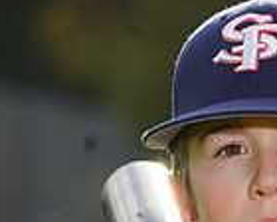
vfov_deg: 1.6
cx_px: 278
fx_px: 7788
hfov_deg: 2.0
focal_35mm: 950
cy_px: 394
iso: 160
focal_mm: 244
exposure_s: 1/250
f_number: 8
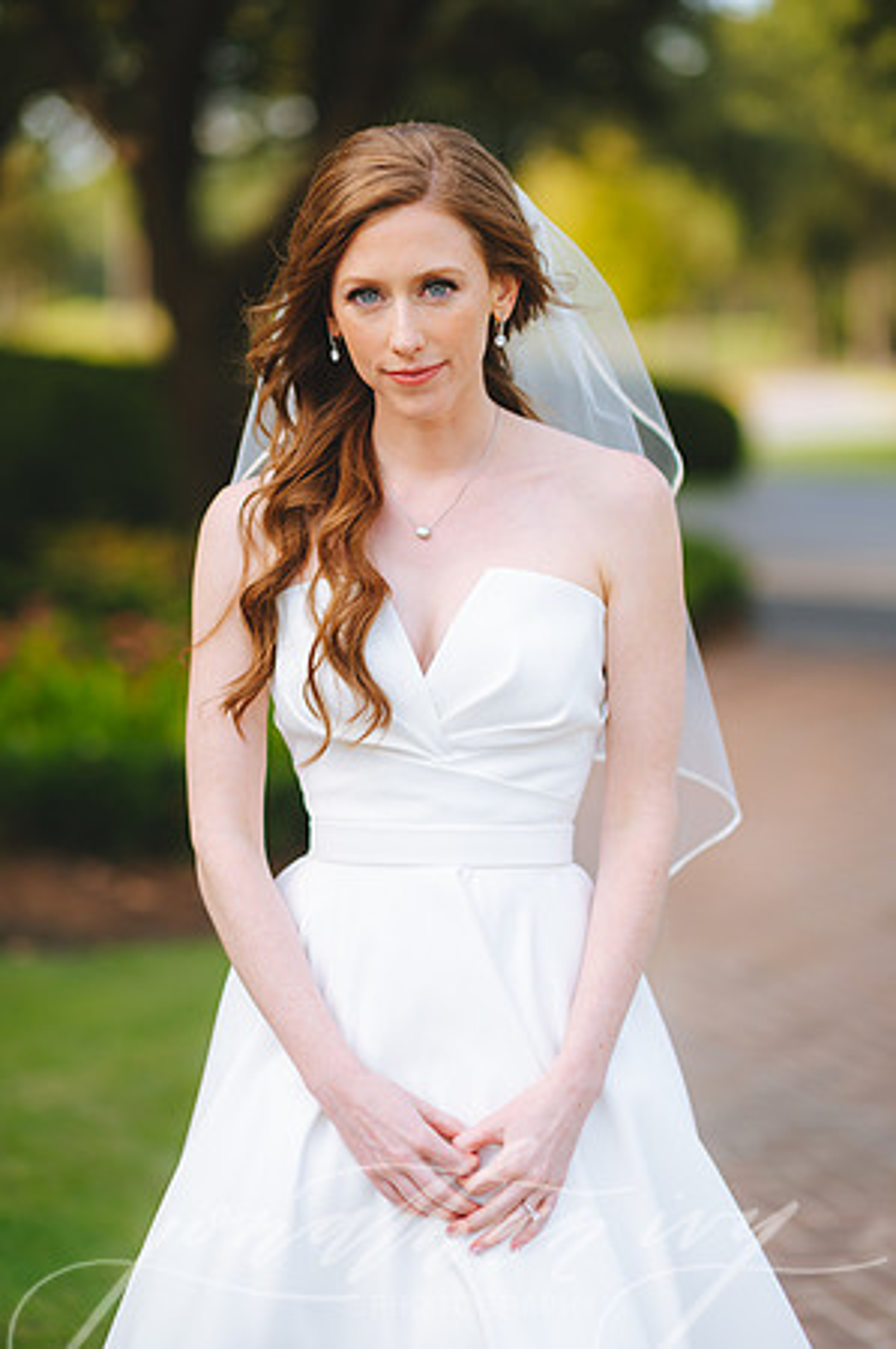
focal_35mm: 85
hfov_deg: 16.0
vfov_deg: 23.9
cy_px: 674
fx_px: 3180
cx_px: 448
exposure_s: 1/1000
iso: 100
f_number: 2
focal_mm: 85
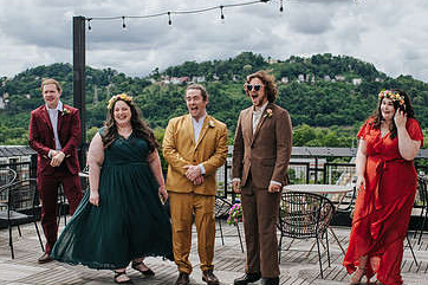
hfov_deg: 33.9
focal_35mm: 59
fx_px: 701
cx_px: 181
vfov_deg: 22.9
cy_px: 193
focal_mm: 35
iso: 125
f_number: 3.5
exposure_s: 1/1250
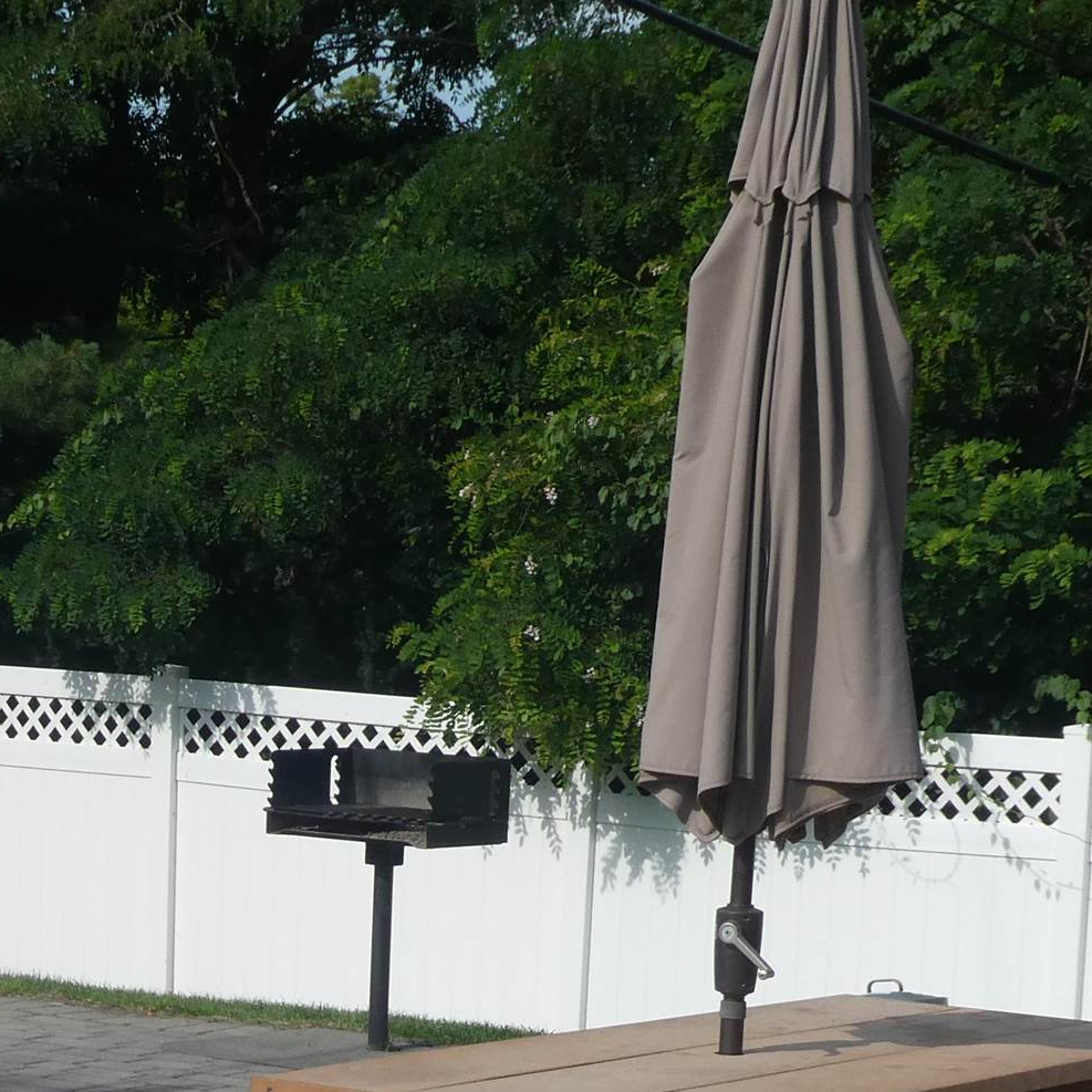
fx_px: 3926
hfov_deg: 15.4
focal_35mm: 110
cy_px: 1116
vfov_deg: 15.5
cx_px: -121
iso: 80
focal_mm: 7.2
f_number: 3.8
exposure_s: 1/800
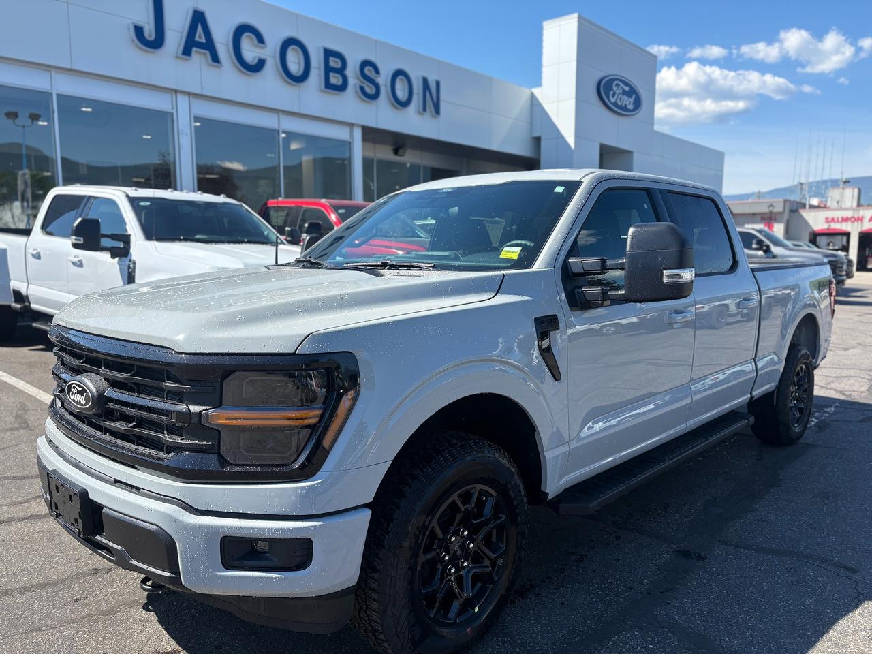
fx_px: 655
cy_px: 327
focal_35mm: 26
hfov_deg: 67.3
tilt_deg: -7.2
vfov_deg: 53.1
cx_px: 436
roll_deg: +0.3
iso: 50
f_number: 1.6
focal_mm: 5.96
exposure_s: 1/1953
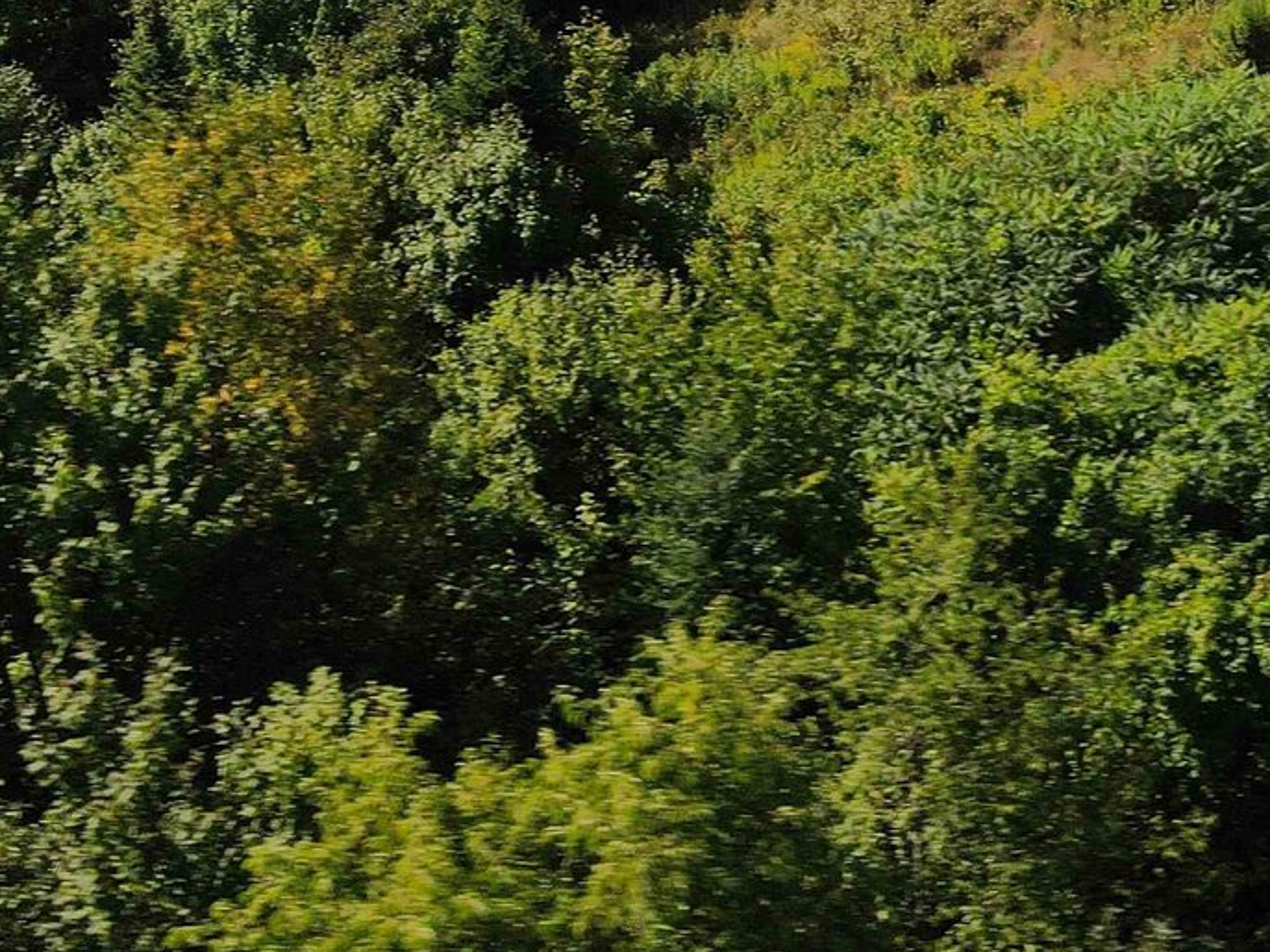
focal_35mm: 56
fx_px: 2054
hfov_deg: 32.1
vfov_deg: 25.0
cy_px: 28
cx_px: 1214
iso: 100
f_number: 2.8
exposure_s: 1/100
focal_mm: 4.5
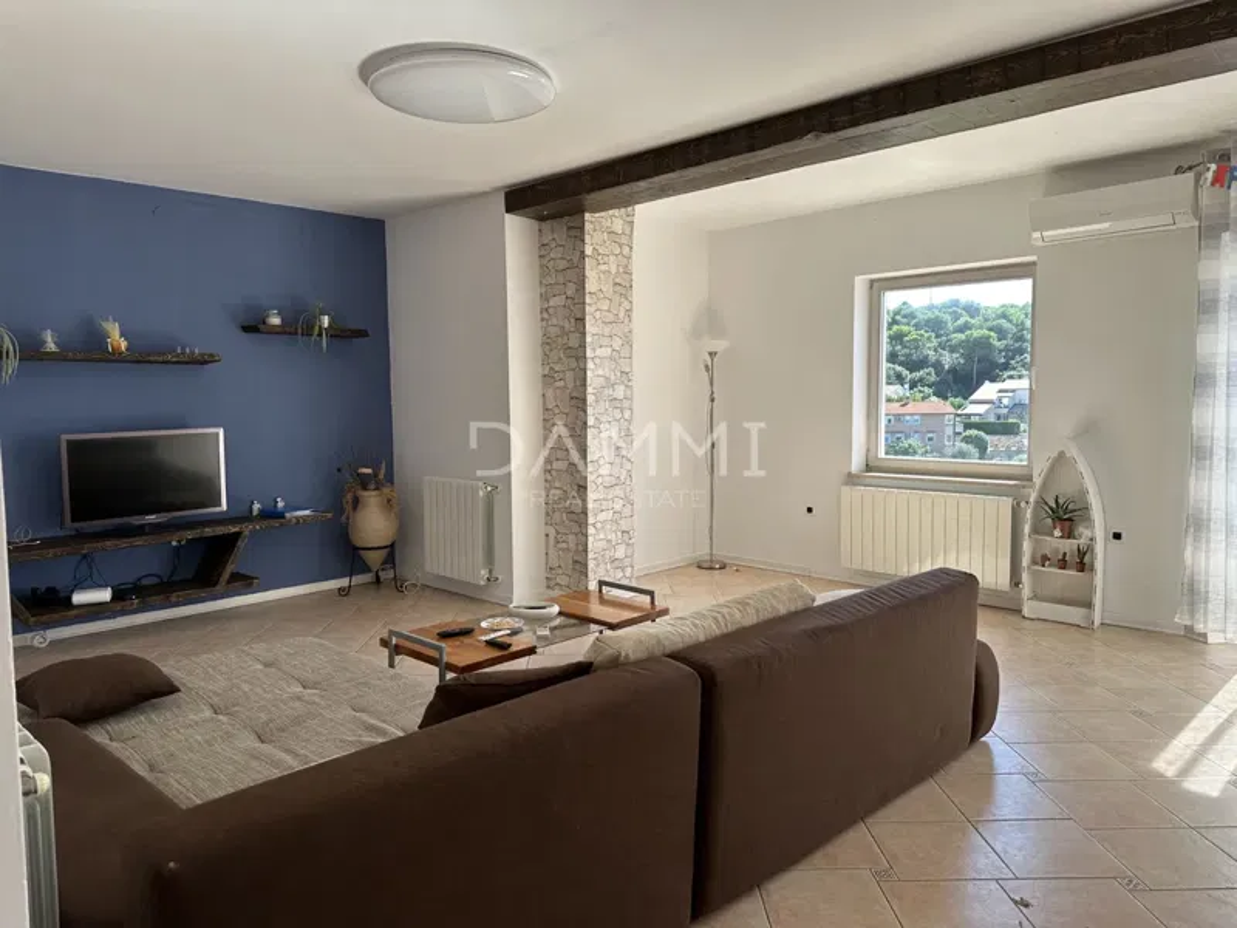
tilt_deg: -4.4
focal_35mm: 24
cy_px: 464
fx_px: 858
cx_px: 618
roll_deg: +0.5
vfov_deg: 56.8
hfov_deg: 71.6
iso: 80
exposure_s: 1/480
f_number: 1.78
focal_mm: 6.86
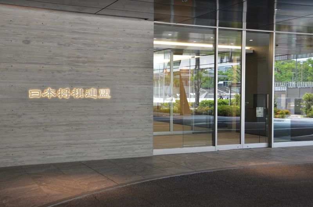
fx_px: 416
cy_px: 104
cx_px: 156
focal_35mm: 48
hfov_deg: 41.2
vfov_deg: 28.0
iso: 400
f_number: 5.6
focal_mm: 32
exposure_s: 1/125
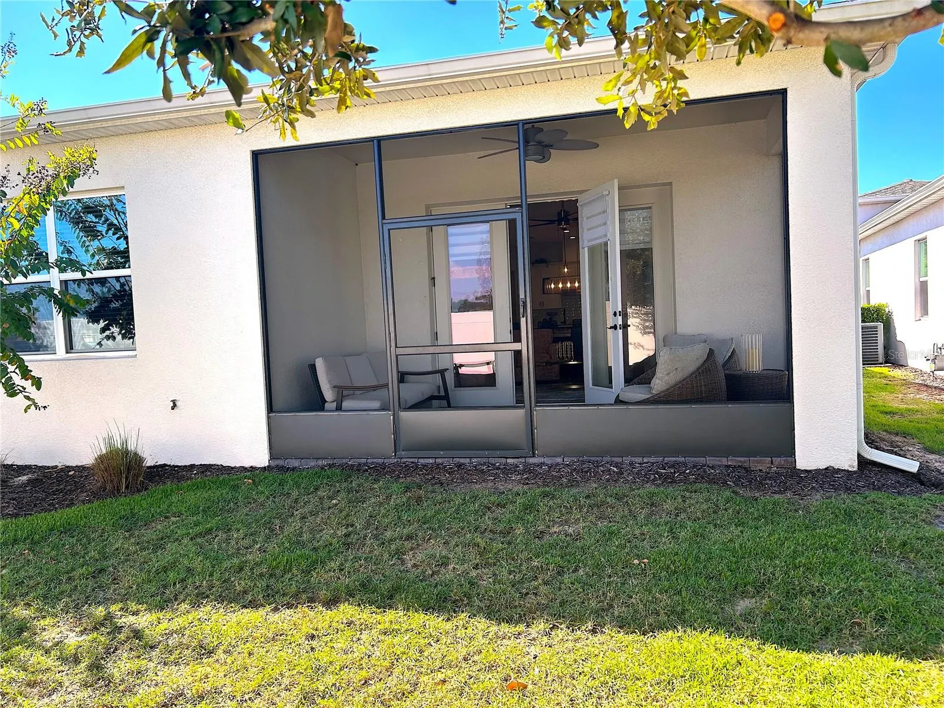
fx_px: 709
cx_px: 472
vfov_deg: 53.1
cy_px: 354
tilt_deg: -2.7
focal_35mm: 26
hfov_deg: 67.3
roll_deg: +2.9
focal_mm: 5.7
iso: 50
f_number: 1.5
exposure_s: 1/846
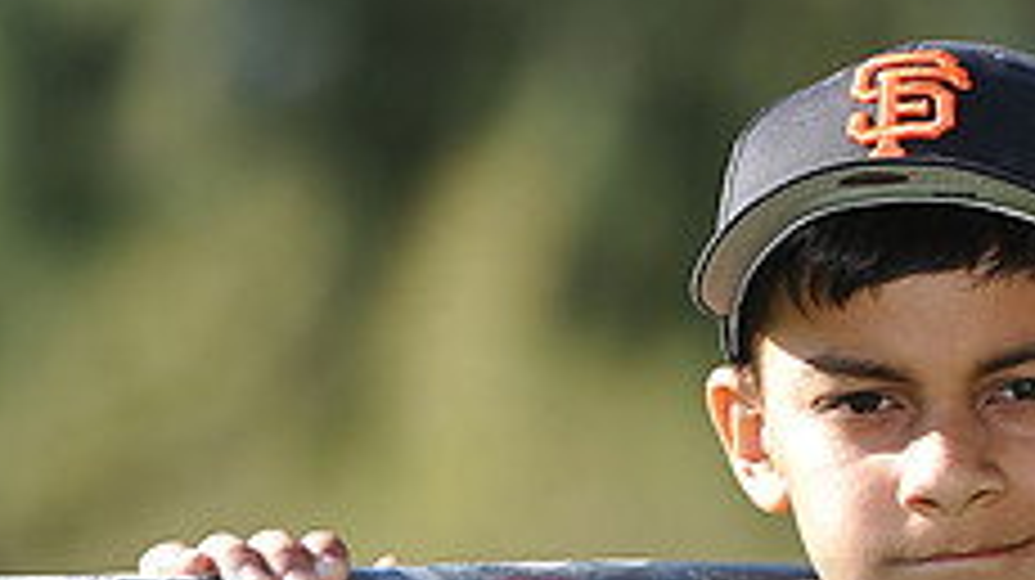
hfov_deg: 4.1
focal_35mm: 528
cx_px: 940
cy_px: 616
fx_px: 14480
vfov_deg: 2.3
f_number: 4.5
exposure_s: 1/500
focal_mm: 200
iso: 200
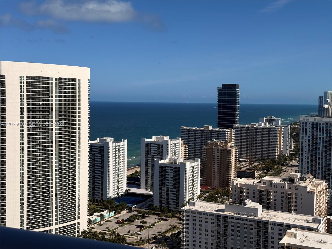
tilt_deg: -4.7
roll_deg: -2.3
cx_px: 166
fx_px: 460
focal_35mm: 48
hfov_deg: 39.7
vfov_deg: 30.3
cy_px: 124
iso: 80
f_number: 1.78
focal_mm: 6.76
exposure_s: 1/11364
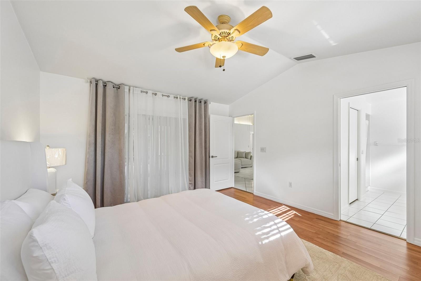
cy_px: 140
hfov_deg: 104.3
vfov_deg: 81.2
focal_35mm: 14
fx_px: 164
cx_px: 210
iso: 400
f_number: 8
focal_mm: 14
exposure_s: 1/80
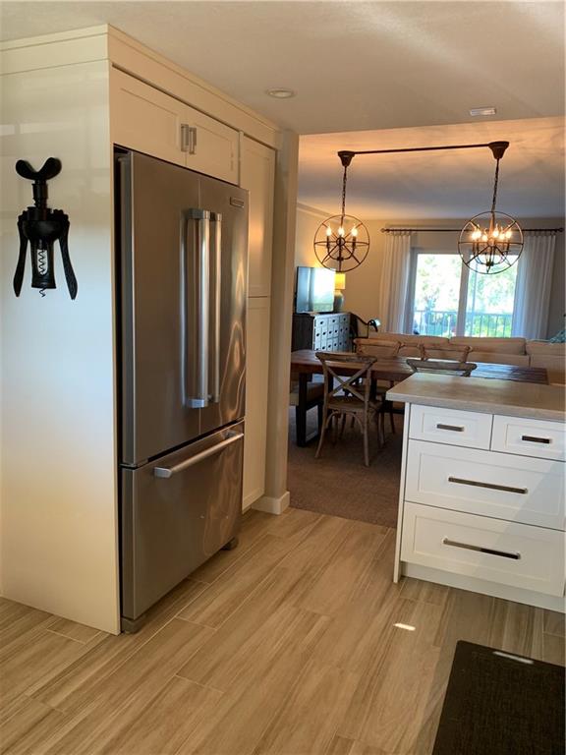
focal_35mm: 26
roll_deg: -1.1
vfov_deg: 67.3
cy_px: 378
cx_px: 283
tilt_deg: -9.2
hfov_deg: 53.1
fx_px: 567
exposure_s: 1/60
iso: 160
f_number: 1.8
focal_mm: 4.25
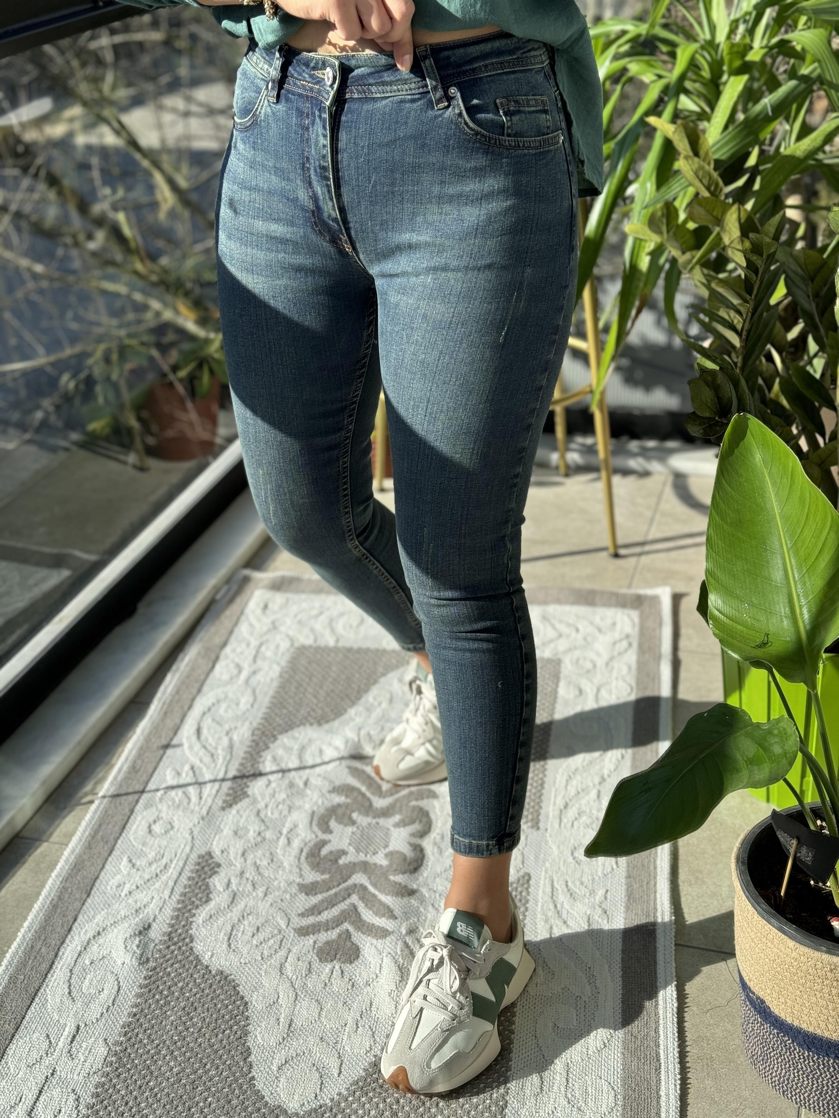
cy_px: 559
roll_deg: +2.5
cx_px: 420
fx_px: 1551
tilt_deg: -39.0
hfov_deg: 30.3
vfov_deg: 39.7
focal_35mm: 48
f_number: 1.78
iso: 64
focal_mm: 6.86
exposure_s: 1/1215
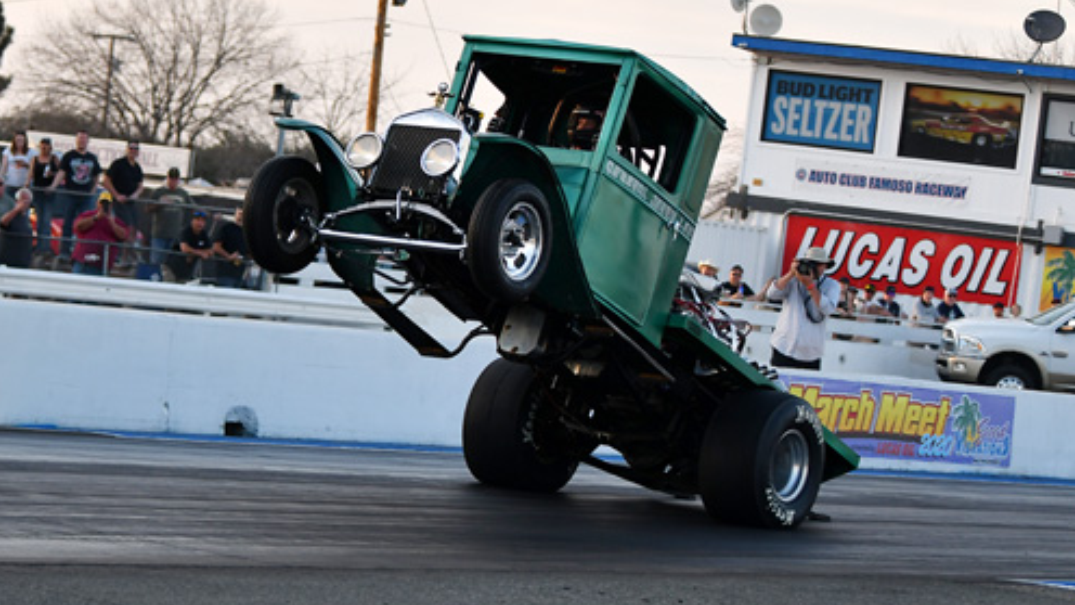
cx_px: 535
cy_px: 271
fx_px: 3164
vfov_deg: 10.9
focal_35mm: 111
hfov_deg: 19.3
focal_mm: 70
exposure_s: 1/1000
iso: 320
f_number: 2.8
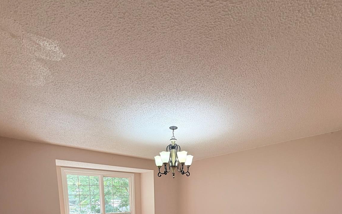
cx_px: 171
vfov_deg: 47.2
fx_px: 186
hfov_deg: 85.1
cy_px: 223
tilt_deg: -8.0
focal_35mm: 20
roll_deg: +0.4
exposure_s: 1/120
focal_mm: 2.22
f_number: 2.2
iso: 100
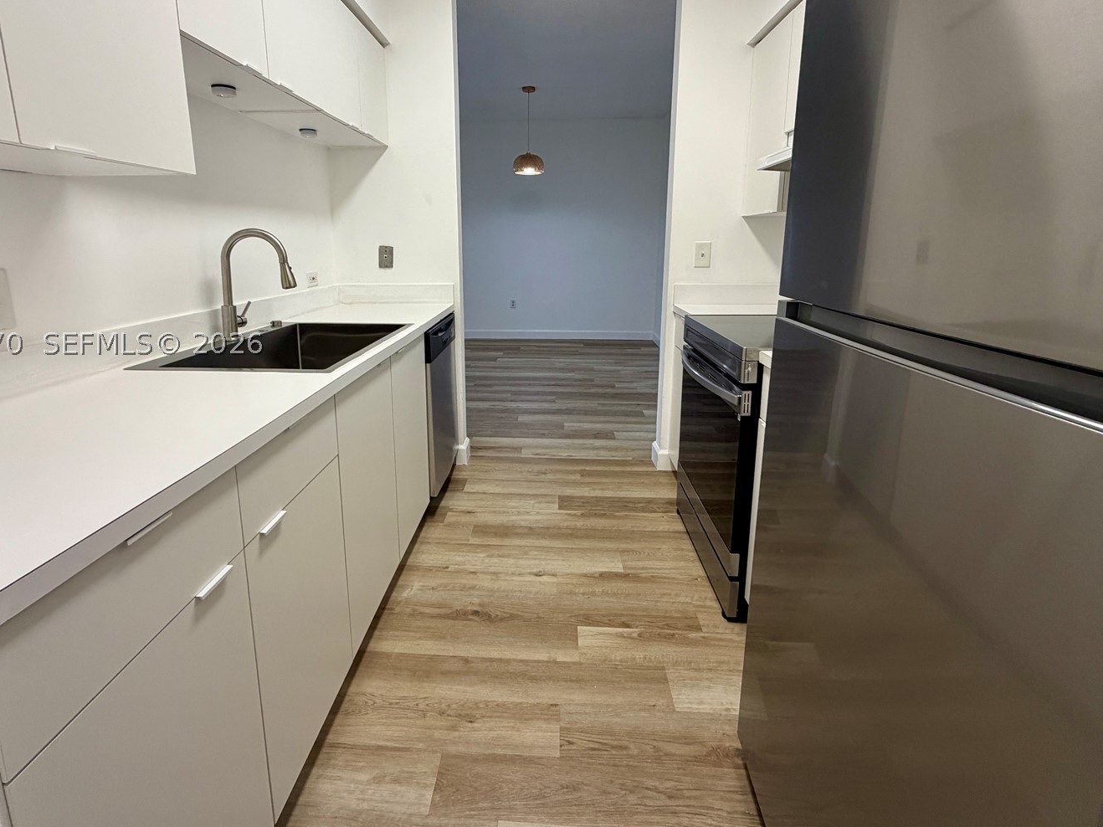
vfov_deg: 74.1
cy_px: 343
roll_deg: +0.3
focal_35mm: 17
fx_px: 542
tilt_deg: -9.8
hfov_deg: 90.9
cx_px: 520
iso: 200
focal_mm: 2.22
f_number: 2.2
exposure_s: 1/120
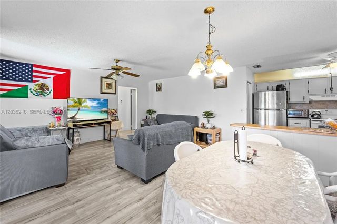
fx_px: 131
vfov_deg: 81.1
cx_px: 168
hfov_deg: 104.3
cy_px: 112
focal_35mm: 14
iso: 500
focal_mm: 14
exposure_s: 1/20
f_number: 8
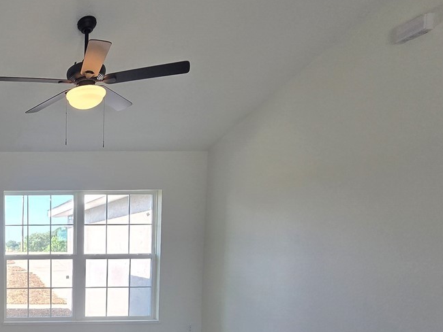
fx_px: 410
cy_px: 290
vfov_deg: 41.2
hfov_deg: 44.3
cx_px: -37
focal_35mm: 32
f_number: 2.2
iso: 50
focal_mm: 2.2
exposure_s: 1/133
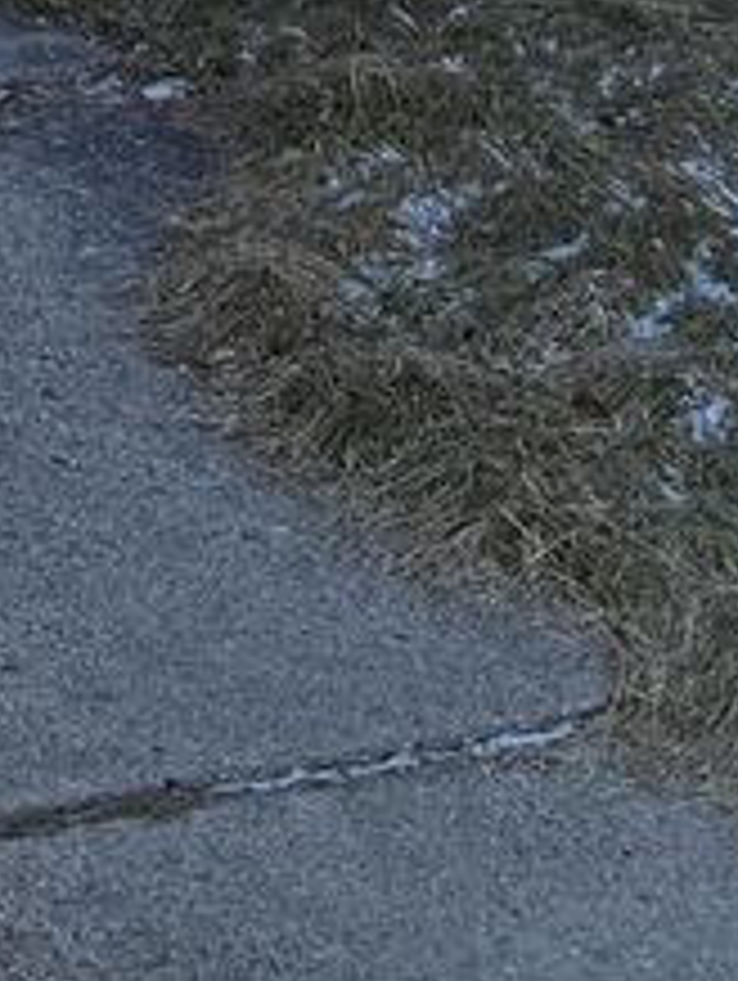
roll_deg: -0.4
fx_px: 4256
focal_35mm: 150
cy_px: -1402
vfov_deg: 11.0
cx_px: -814
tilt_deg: +8.3
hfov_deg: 9.2
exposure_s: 1/3279
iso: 80
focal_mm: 6.76
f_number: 1.78
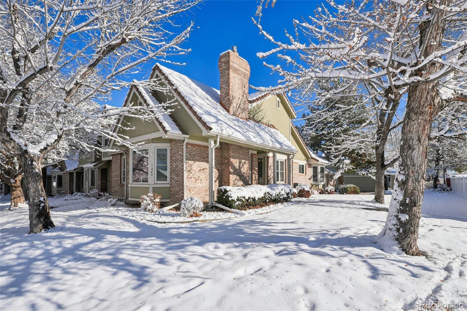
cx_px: 234
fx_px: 214
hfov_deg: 95.0
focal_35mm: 16
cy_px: 156
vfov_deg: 72.0
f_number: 8
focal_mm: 11
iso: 100
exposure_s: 1/1000
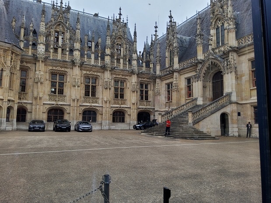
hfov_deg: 67.3
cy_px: 102
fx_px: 204
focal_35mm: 26
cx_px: 136
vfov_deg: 53.1
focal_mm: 3.08
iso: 50
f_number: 2
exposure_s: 1/337
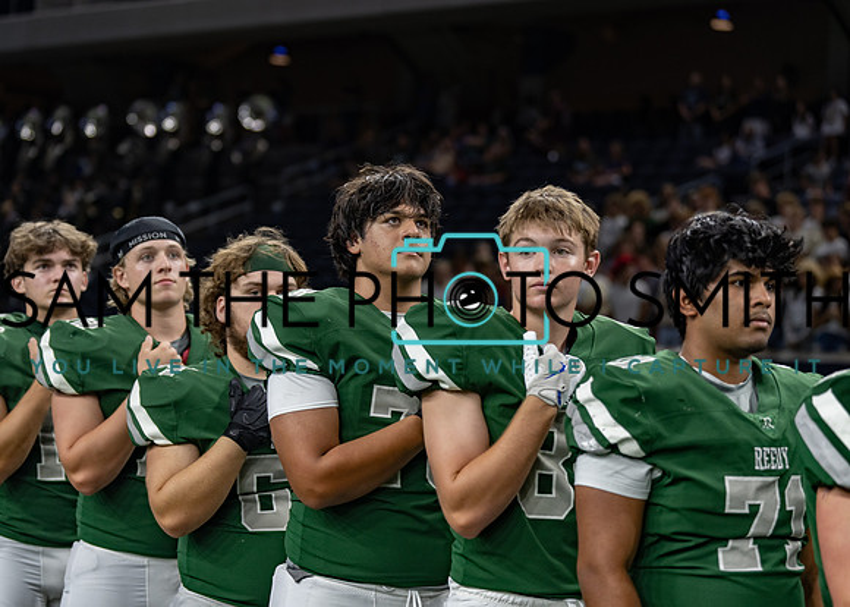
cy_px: 305
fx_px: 2132
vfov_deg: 16.2
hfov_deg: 22.5
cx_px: 379
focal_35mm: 88
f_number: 2.8
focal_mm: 81
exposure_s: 1/320
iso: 1250
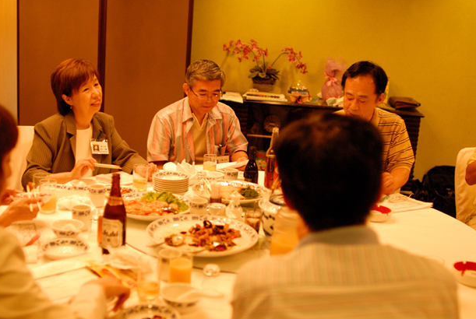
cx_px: 241
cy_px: 161
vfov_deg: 30.6
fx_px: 583
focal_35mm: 44
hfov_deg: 44.4
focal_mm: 28
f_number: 2
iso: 800
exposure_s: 1/80
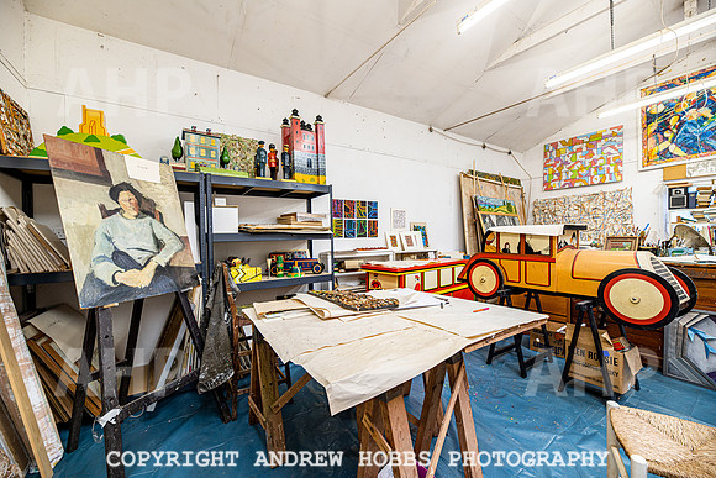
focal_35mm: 14
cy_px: 239
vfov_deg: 81.2
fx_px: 278
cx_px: 358
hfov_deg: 104.2
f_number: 5.6
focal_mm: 14
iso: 64
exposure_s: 1/10
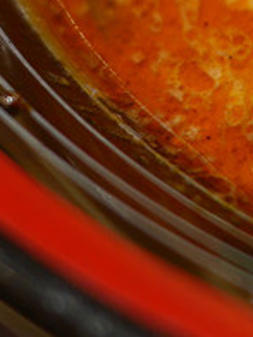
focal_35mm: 153
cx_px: 453
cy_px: -26
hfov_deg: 9.3
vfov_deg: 12.7
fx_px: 1491
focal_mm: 15
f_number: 2.2
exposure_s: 1/160
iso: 200
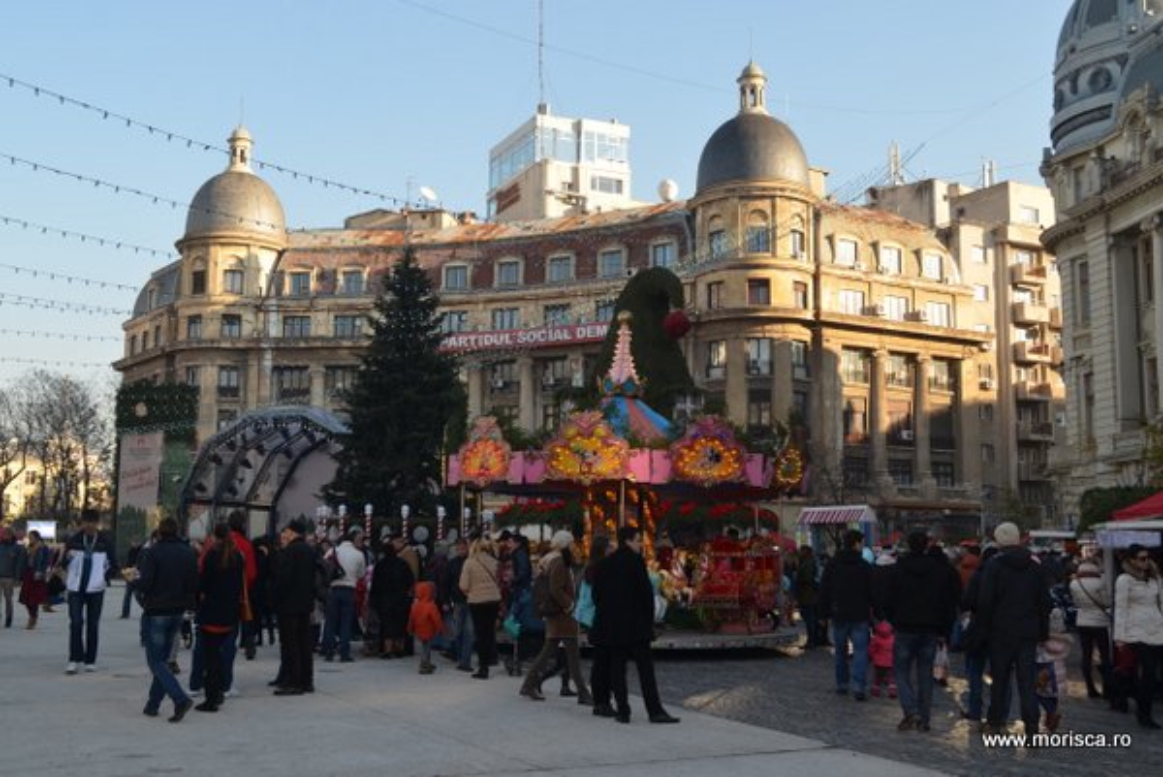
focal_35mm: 39
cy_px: 388
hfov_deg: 49.5
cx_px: 582
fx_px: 1261
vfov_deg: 34.3
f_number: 6.3
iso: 200
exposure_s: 1/160
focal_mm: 26
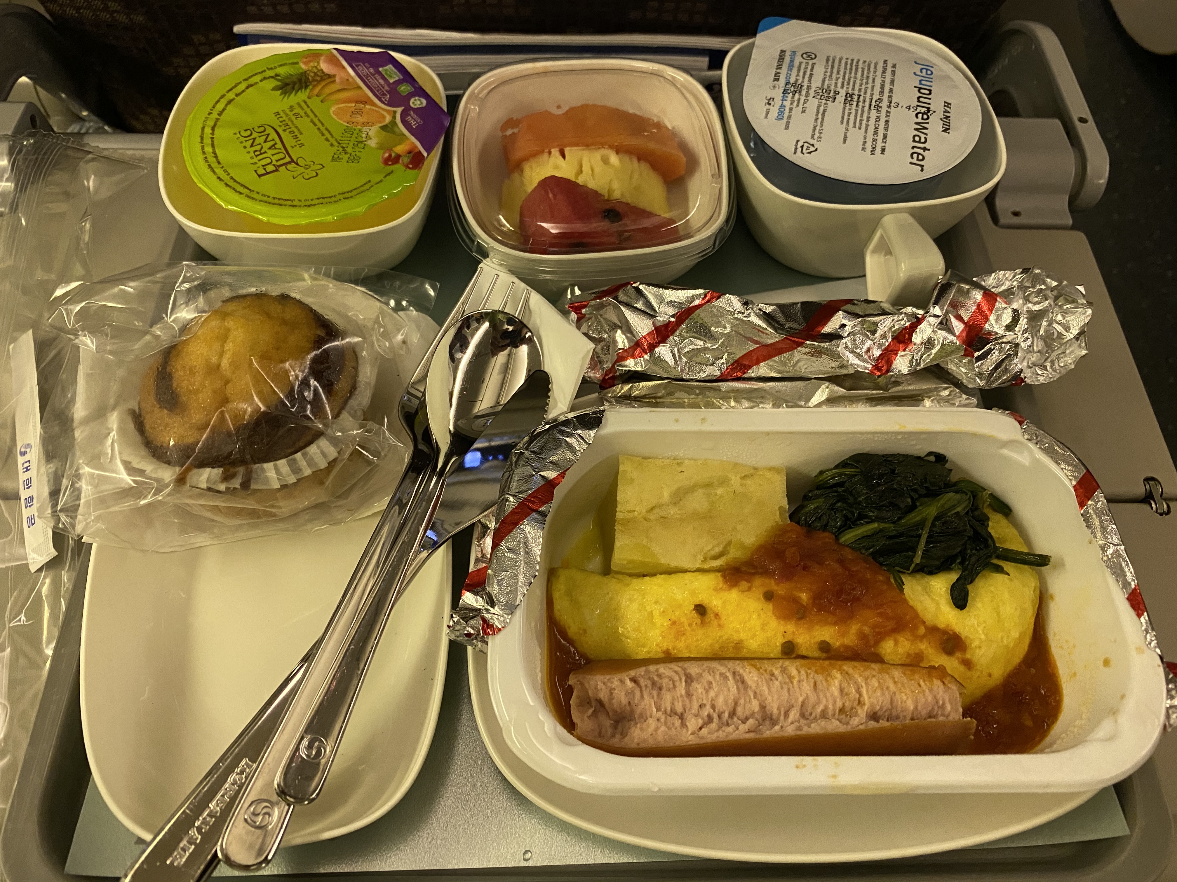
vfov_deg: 53.1
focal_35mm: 26
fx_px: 884
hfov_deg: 67.3
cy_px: 441
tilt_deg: -59.1
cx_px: 588
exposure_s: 1/33
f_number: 1.8
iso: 640
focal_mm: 4.25
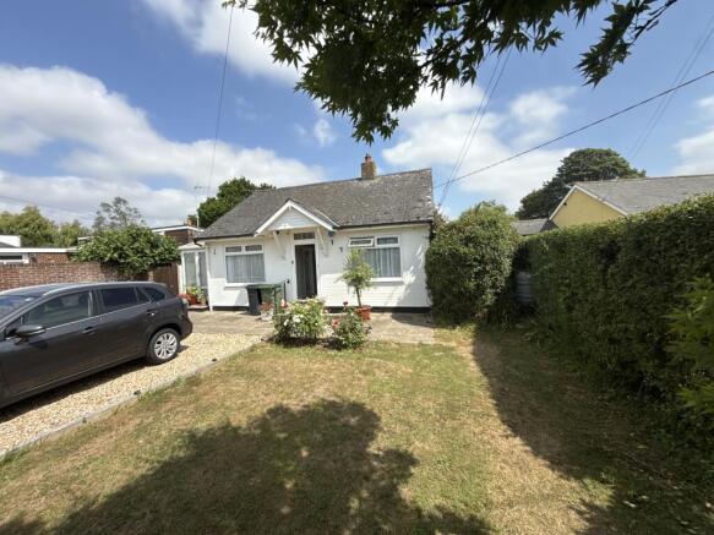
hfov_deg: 102.1
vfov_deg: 85.7
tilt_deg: -1.6
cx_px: 357
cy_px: 268
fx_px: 289
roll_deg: +3.1
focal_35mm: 14
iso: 50
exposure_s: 1/2506
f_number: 2.2
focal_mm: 2.22
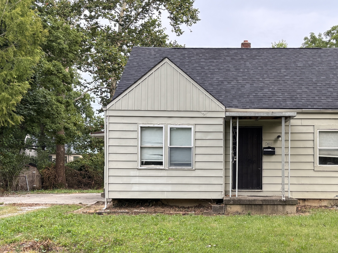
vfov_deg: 30.7
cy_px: 165
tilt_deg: +1.1
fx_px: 459
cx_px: 225
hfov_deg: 39.9
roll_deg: +0.6
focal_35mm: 47
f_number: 1.6
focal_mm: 5.96
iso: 50
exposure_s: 1/377
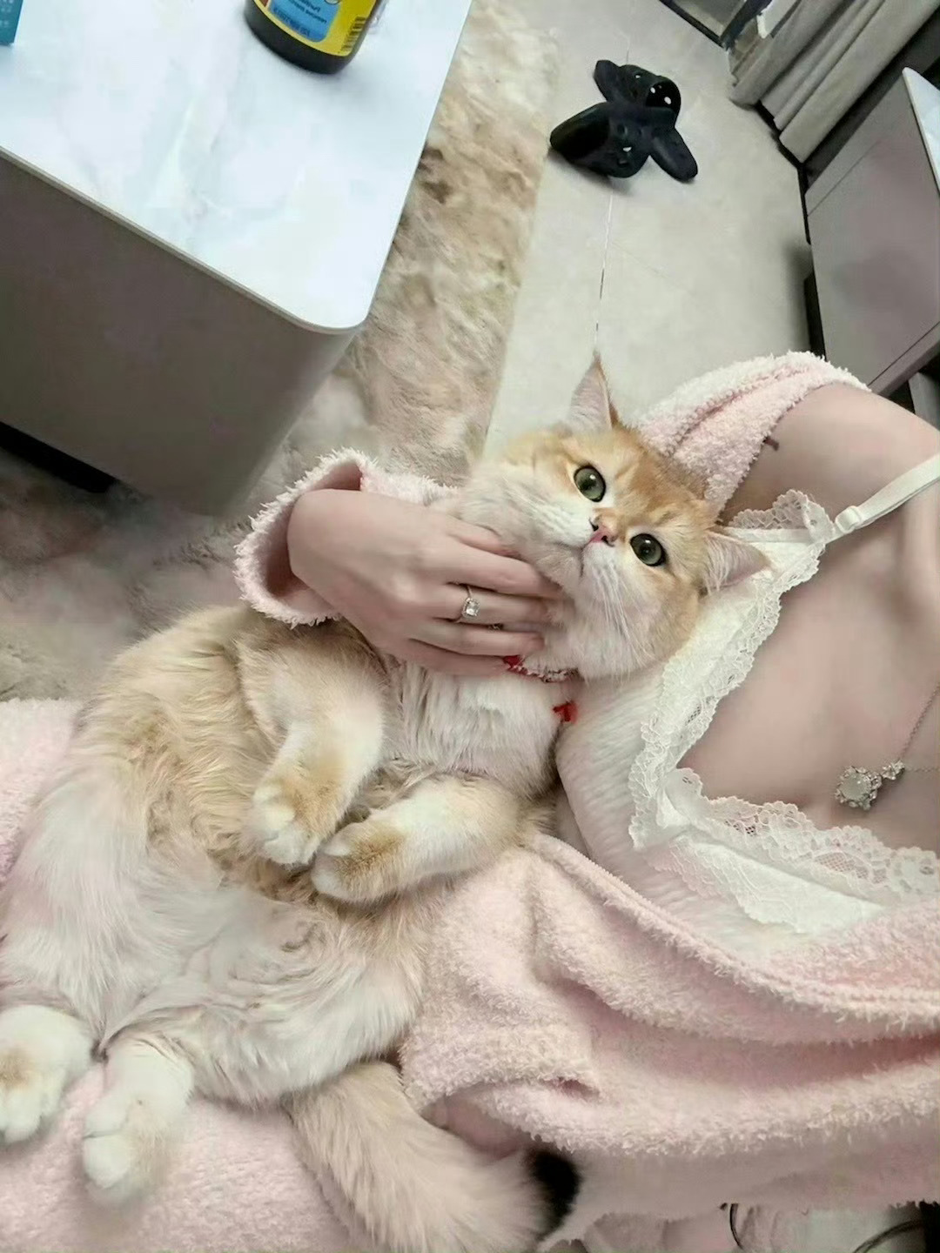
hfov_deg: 46.8
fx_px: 1086
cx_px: 470
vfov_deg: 60.0
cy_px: 626
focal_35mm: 30
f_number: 1.9
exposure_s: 1/50
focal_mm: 2.69
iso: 160
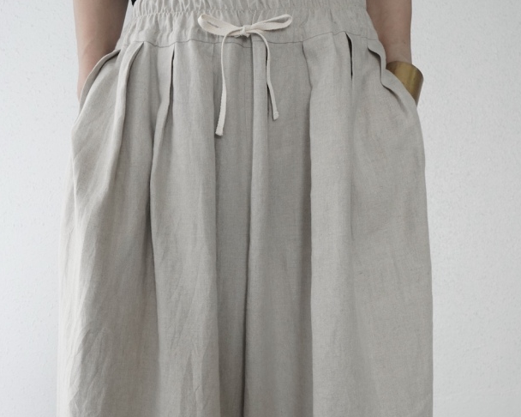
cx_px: 252
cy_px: 310
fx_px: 709
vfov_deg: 32.2
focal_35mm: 46
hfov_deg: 40.3
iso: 4000
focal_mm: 31
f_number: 8
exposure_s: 1/125
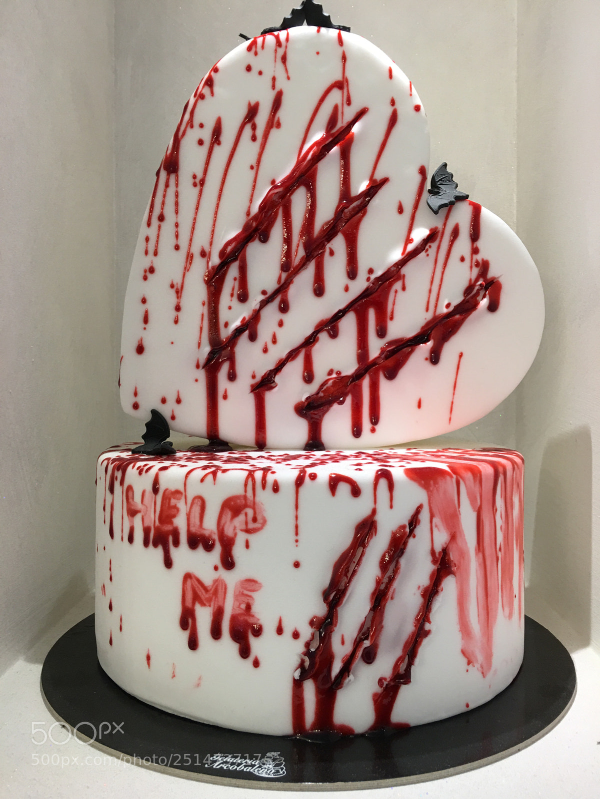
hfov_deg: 48.2
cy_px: 400
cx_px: 300
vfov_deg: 61.7
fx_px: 670
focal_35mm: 29
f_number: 2.2
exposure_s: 1/33
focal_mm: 4.15
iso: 40
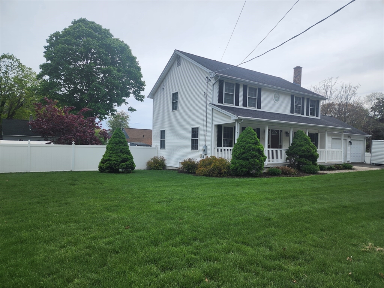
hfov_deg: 73.9
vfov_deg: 58.9
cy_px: 144
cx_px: 192
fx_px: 255
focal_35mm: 23
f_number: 1.8
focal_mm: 6.4
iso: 12
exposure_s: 1/1105
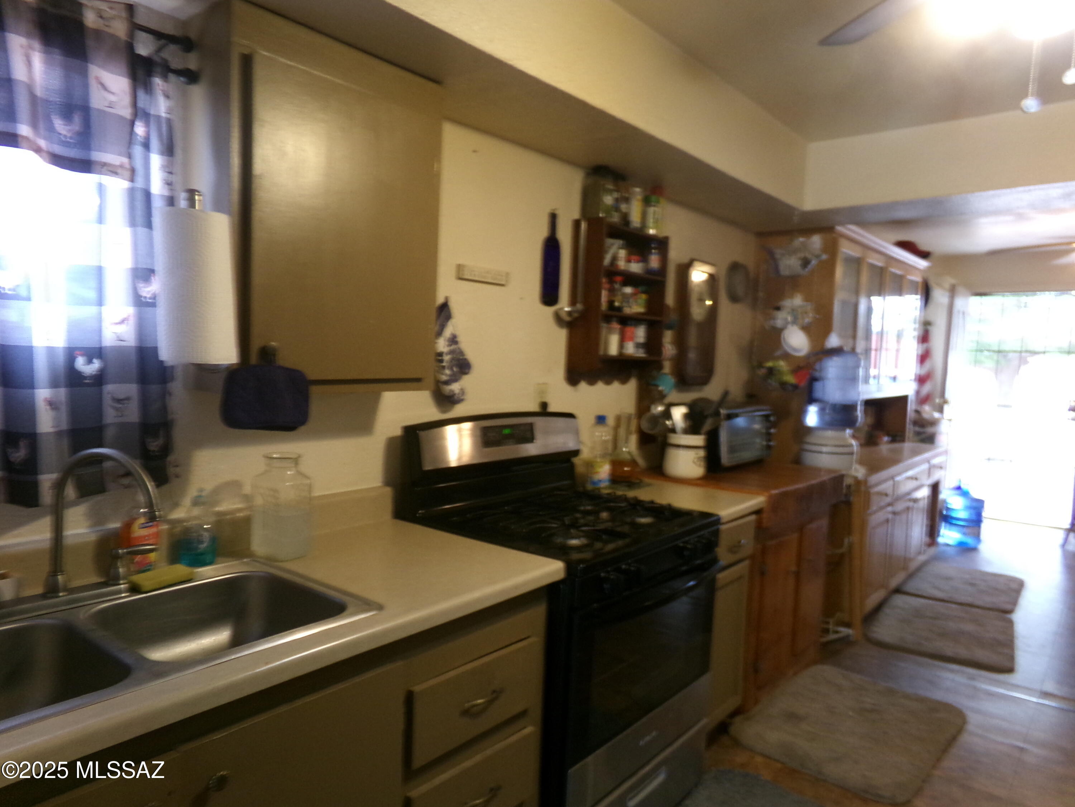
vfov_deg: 56.8
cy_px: 404
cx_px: 538
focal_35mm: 24
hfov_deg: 71.6
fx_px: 745
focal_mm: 4.3
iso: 330
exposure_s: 1/17
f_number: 3.7
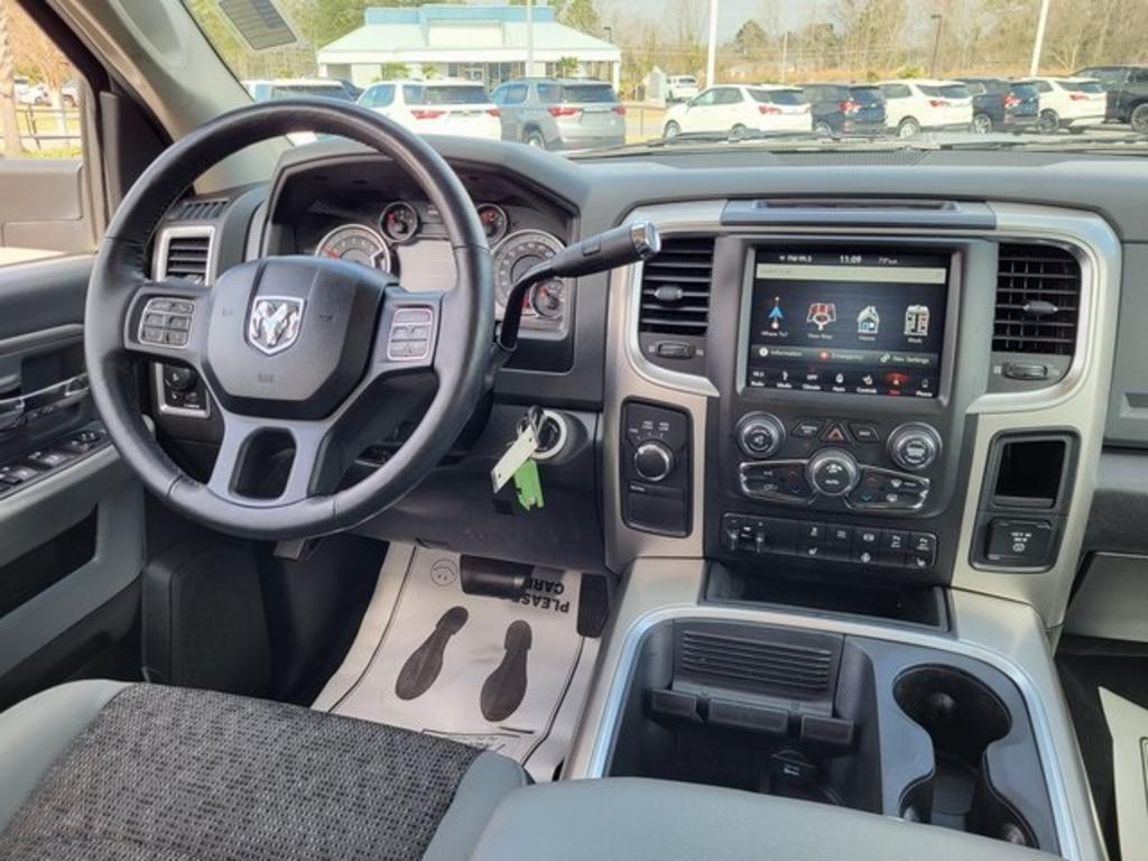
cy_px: 430
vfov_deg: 53.1
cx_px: 574
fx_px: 862
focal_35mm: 26
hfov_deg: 67.3
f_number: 1.8
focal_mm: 5.4
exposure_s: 1/153
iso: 40
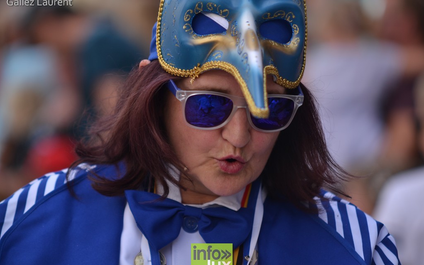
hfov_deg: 9.1
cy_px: 135
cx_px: 212
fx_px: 2658
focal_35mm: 230
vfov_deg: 5.7
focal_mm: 150
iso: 100
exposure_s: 1/500
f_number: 2.8
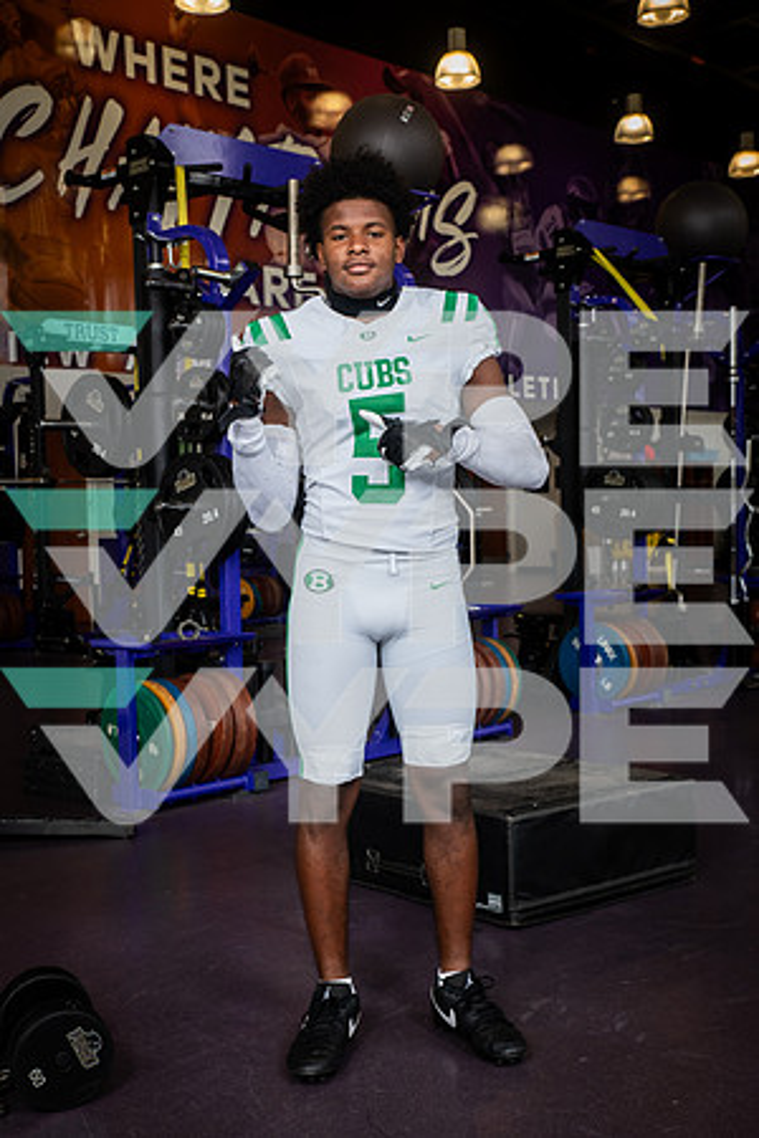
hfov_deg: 29.2
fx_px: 1455
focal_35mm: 46
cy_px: 569
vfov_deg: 42.7
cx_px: 380
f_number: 7.1
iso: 800
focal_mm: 46
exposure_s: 1/250
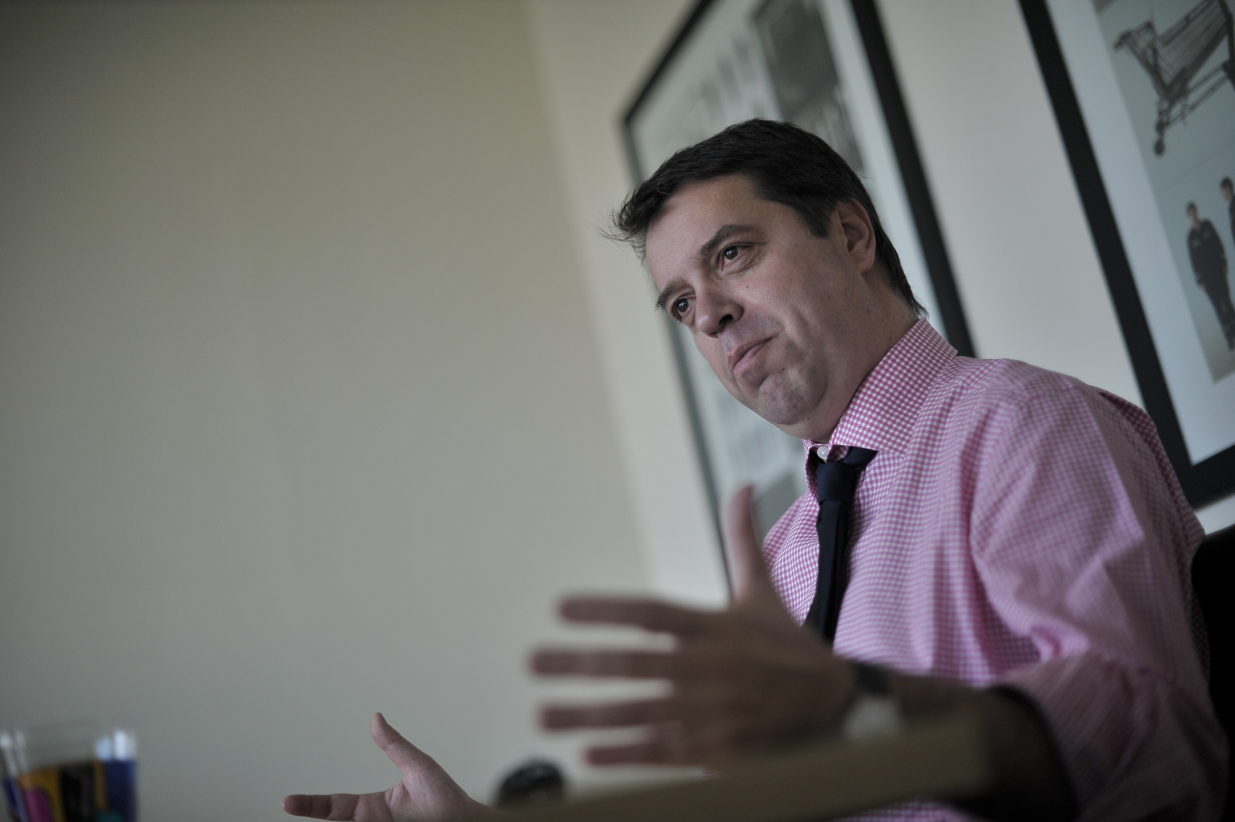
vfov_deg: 27.0
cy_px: 411
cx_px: 618
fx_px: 1714
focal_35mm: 50
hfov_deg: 39.6
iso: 400
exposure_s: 1/2500
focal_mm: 50
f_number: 1.8
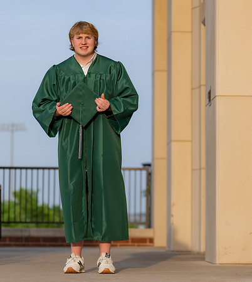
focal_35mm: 155
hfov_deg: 10.6
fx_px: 1358
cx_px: 99
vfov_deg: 11.9
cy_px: 129
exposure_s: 1/640
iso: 100
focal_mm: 94
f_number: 2.8
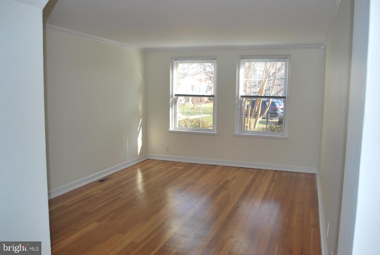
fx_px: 317
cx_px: 190
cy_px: 128
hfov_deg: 61.8
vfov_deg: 43.8
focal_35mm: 30
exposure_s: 1/125
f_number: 3.8
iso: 140
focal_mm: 20
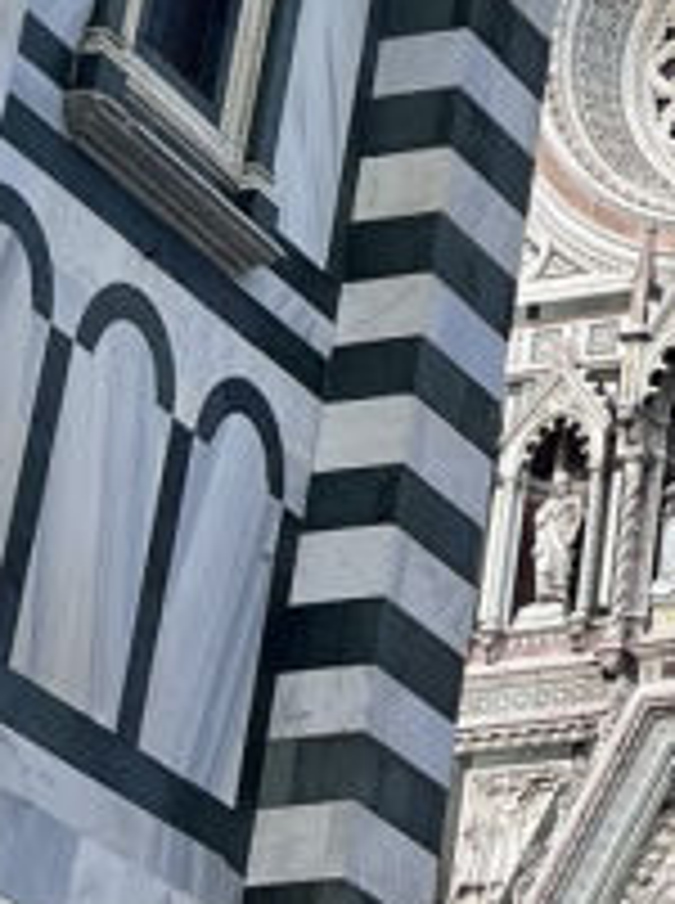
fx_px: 4017
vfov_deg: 12.3
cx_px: 1483
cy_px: -396
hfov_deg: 8.9
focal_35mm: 154
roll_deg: +1.7
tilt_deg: +34.5
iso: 50
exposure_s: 1/1212
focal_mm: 5.1
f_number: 1.6
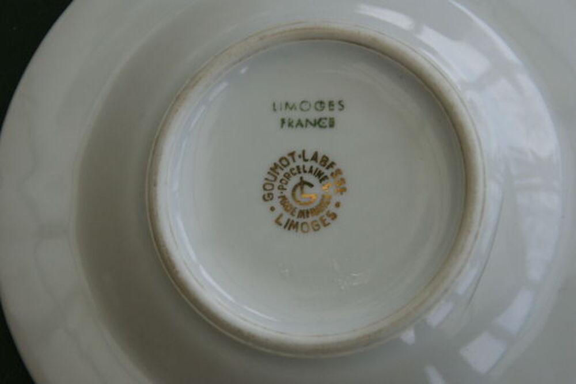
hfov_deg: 15.2
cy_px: 192
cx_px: 288
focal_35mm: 135
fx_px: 2160
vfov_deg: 10.2
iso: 400
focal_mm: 90
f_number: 5.6
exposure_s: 1/40
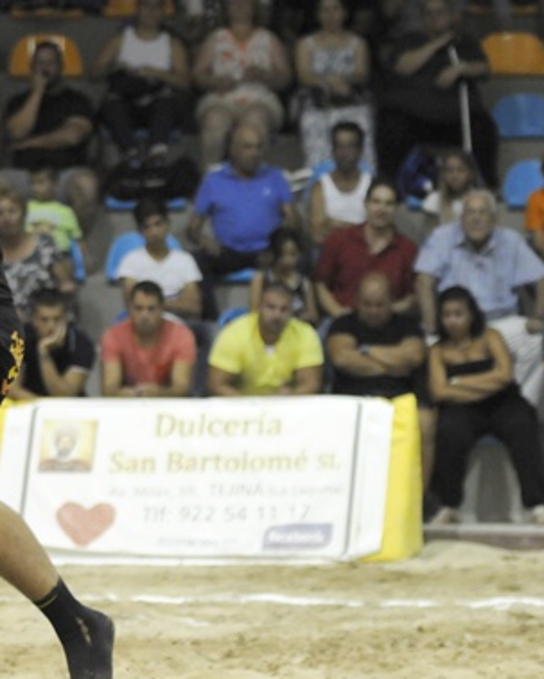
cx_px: -99
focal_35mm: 208
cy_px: 391
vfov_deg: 9.3
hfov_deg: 7.4
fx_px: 4181
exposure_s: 1/160
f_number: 2.8
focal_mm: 70
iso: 1600
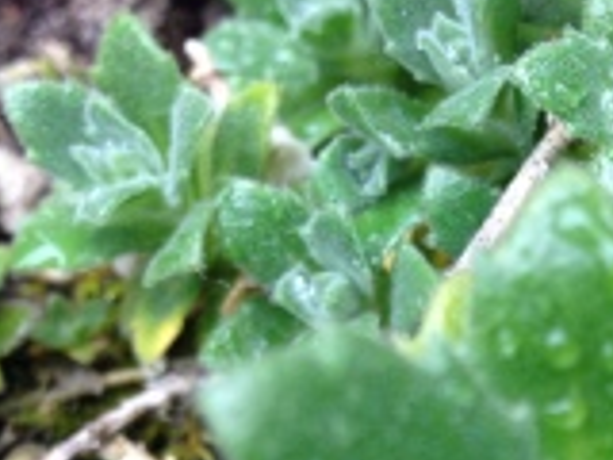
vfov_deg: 13.6
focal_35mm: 103
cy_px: 665
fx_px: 1824
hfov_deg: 18.5
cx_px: 644
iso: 80
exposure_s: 1/20
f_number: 2.4
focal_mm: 4.13
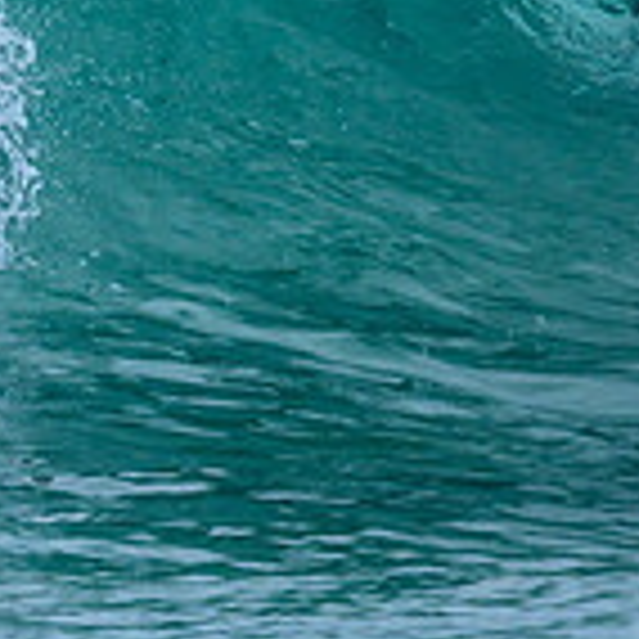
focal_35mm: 3736
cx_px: -951
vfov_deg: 0.5
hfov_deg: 0.5
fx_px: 78025
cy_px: -198
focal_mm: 800
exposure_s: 1/3200
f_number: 6.3
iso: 400
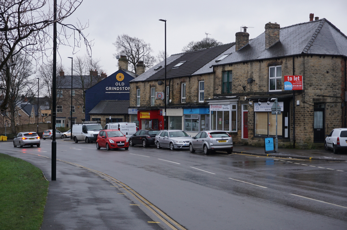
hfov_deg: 32.7
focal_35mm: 62
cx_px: 174
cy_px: 115
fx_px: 592
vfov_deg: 22.0
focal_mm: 41
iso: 250
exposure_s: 1/160
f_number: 5.6
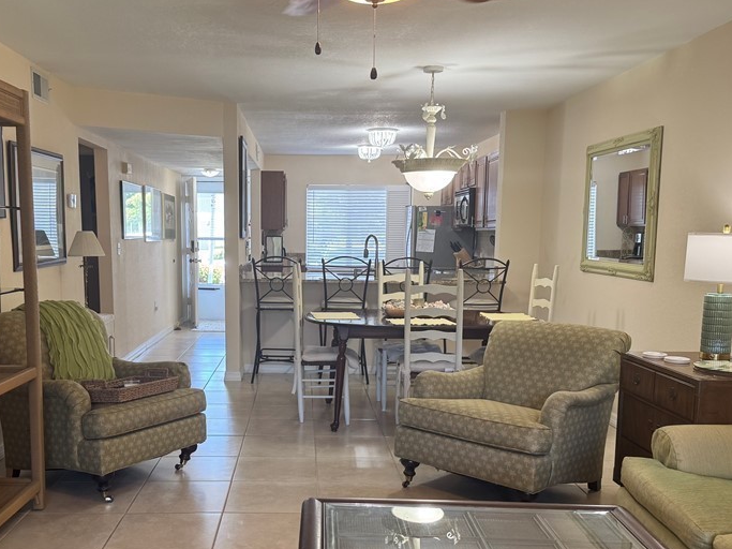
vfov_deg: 39.5
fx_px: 761
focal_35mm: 36
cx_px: 297
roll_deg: +0.0
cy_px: 332
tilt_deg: -8.3
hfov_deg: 51.1
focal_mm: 6.76
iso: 160
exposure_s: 1/60
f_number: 1.78
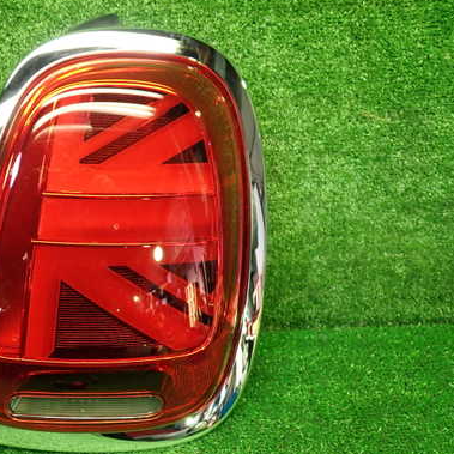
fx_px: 623
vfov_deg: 40.0
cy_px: 242
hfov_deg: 39.0
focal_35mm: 42
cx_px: 113
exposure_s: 1/30
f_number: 2.3
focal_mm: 5.4
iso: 200
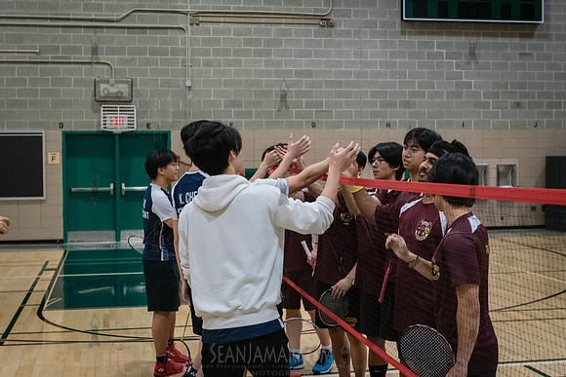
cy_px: 179
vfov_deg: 24.6
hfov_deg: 36.3
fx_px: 864
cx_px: 279
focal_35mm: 55
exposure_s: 1/400
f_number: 3.5
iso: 8000
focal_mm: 38
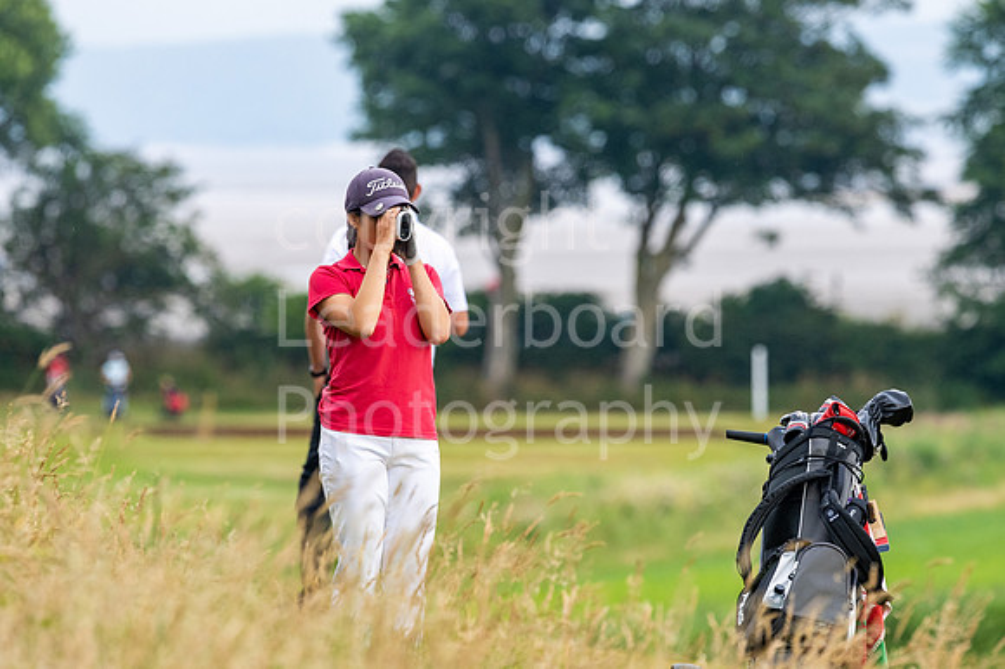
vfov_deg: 3.1
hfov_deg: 4.6
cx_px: 502
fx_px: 12555
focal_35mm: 450
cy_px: 334
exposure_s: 1/1000
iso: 320
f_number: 5.6
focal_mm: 300
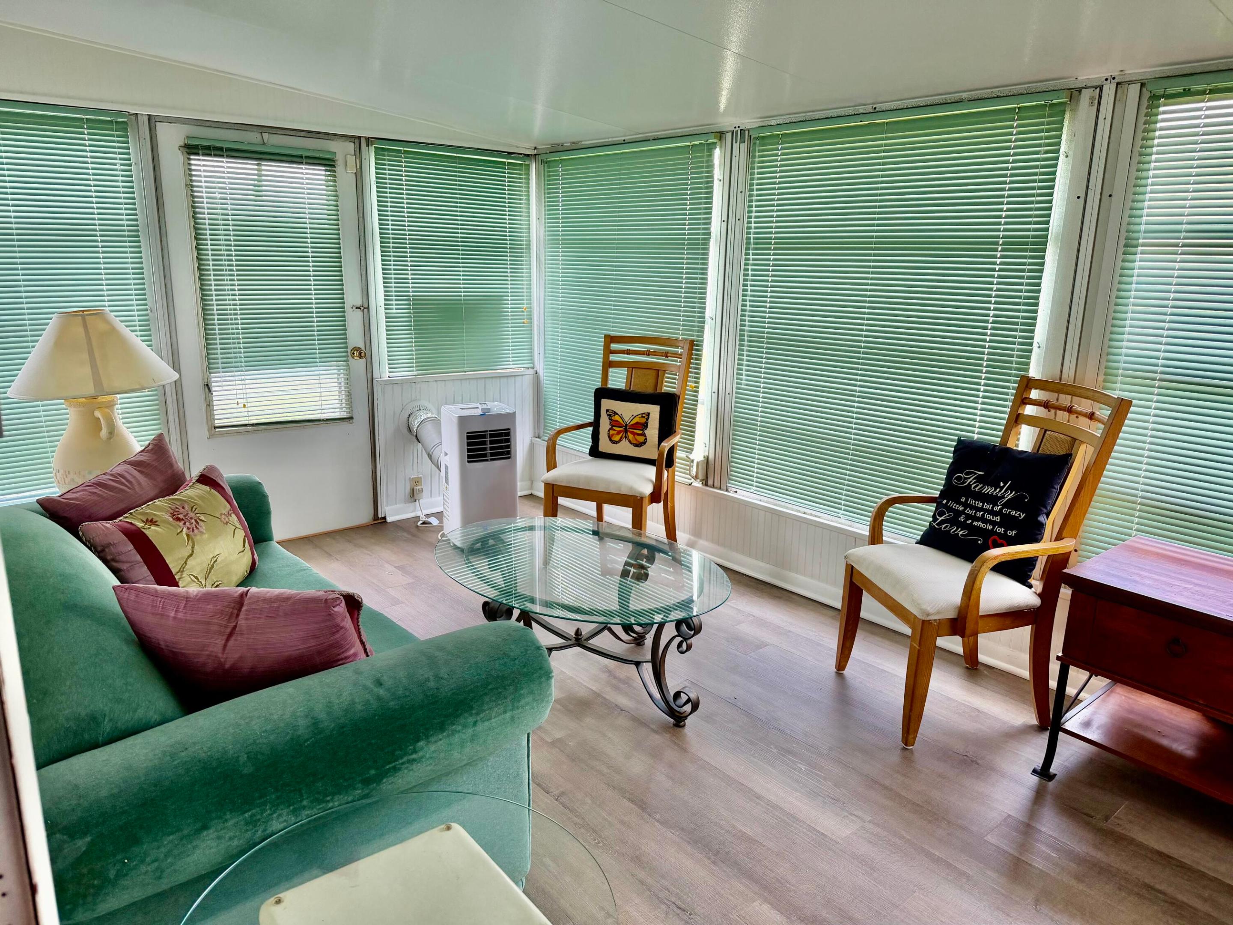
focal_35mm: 24
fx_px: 855
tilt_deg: -14.7
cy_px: 462
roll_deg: -0.3
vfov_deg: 56.8
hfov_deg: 71.6
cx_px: 616
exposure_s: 1/120
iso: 160
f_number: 1.78
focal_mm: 6.76
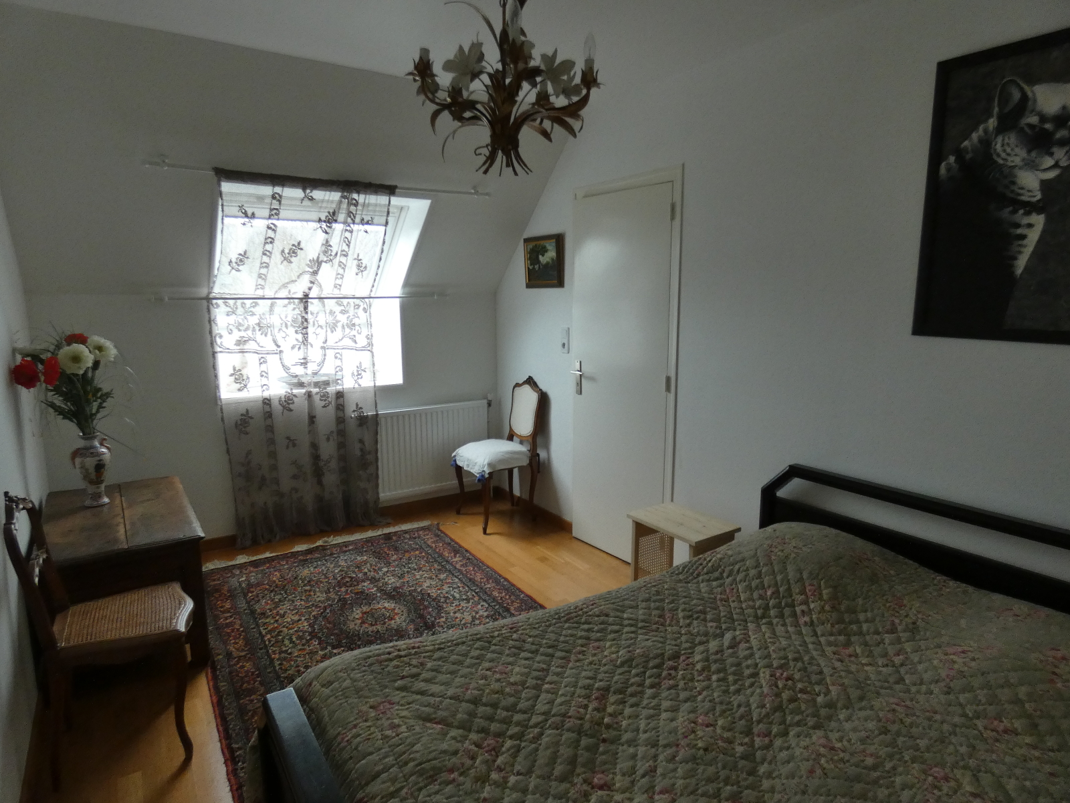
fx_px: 618
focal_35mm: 20
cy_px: 402
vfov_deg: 66.0
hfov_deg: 81.7
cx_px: 535
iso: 320
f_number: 2.8
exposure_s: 1/60
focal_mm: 3.6
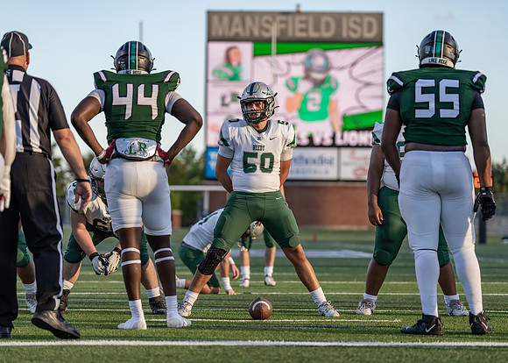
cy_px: 182
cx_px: 254
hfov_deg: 14.8
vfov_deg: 10.6
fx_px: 1950
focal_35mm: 135
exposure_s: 1/1250
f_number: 2.8
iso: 200
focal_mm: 129
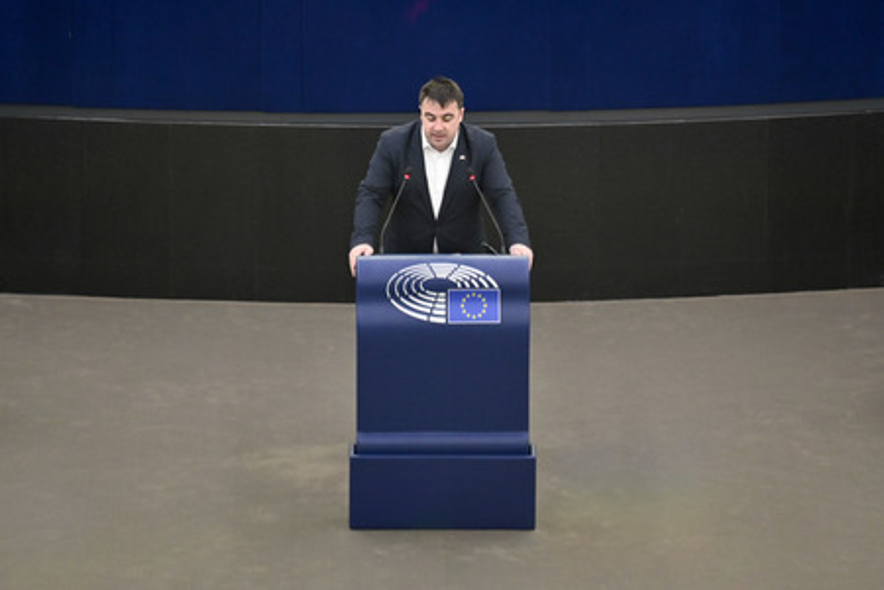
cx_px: 442
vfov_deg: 6.9
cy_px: 295
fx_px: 4911
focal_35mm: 200
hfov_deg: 10.3
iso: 1000
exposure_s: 1/320
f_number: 2.8
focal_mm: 200
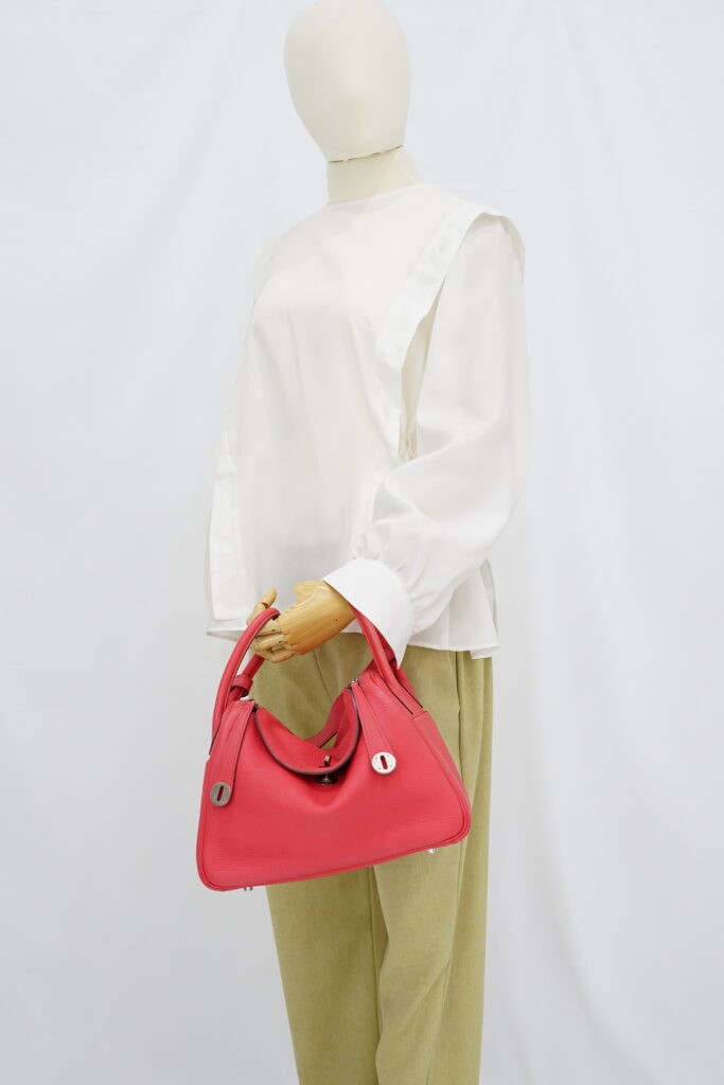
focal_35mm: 50
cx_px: 362
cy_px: 542
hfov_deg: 27.0
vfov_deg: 39.6
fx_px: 1508
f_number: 6.3
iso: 640
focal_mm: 50
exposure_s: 1/10
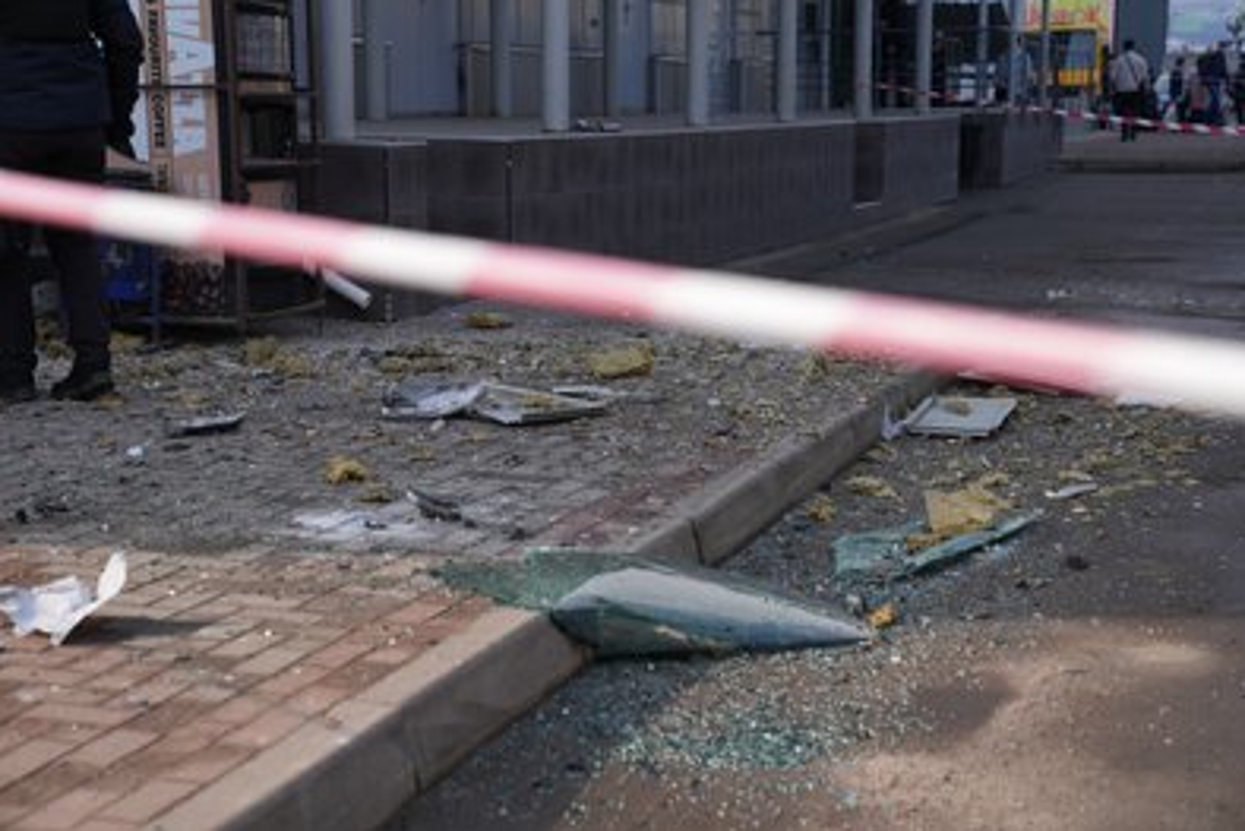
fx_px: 2318
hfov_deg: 30.1
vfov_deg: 20.3
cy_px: 412
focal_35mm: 67
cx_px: 629
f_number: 4
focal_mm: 66
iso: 125
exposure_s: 1/500
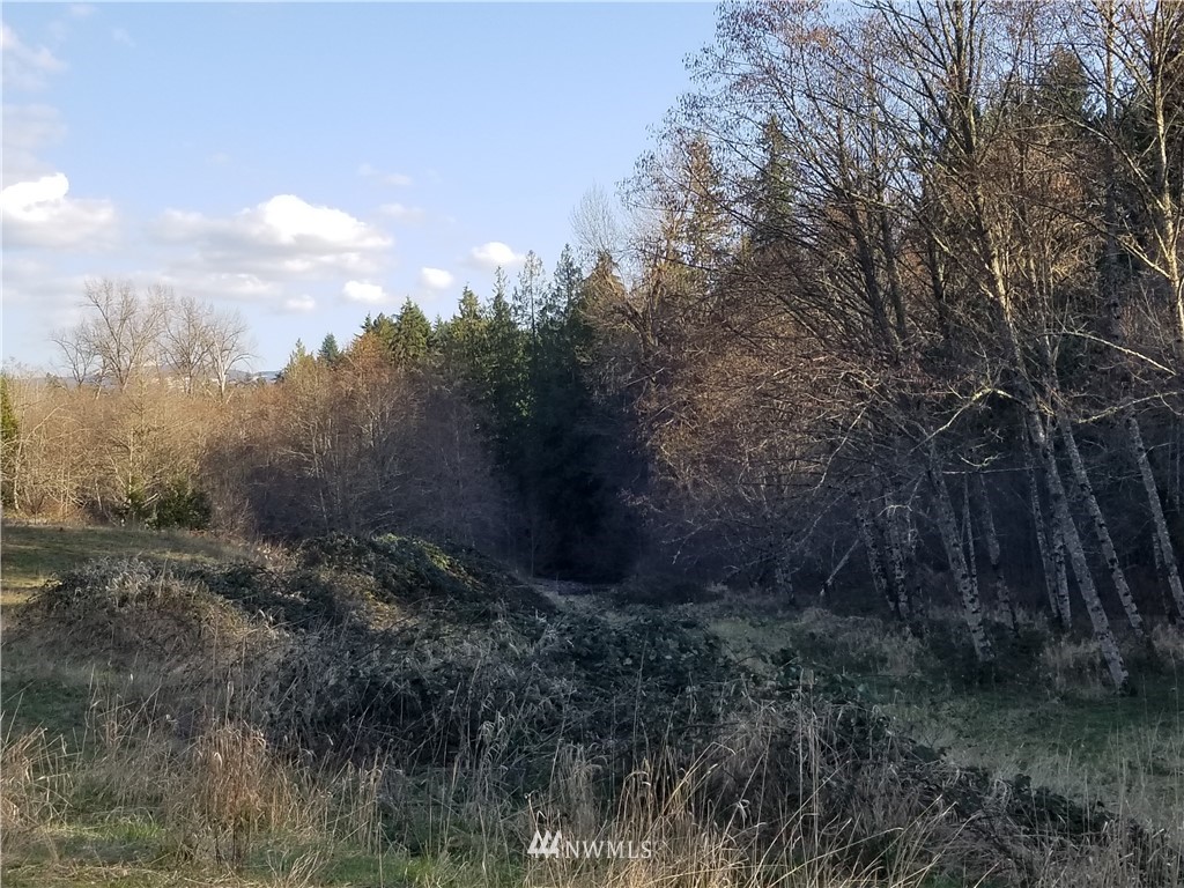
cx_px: 592
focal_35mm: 26
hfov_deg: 67.3
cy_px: 444
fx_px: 889
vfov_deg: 53.1
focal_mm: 4.25
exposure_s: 1/1057
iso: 50
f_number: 1.7
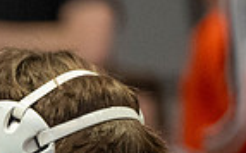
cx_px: -259
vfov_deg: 0.9
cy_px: 381
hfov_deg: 1.4
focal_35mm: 1522
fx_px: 10192
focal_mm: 200
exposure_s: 1/1000
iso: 3200
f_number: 2.8
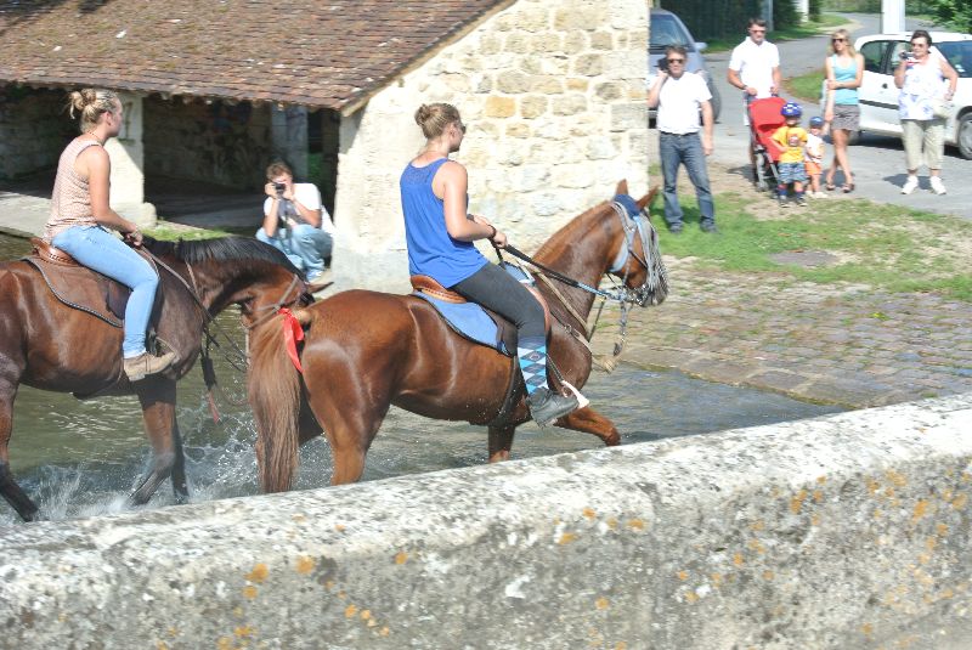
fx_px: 2189
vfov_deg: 16.9
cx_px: 486
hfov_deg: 25.0
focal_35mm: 81
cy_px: 325
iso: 100
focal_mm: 30
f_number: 8
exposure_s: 1/100
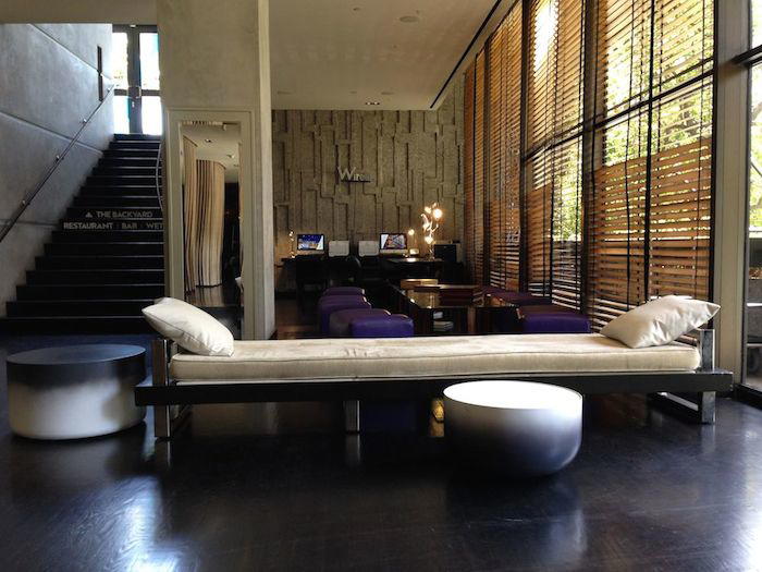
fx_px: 726
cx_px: 381
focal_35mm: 33
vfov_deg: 42.9
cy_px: 286
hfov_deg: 55.4
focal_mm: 4.12
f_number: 2.4
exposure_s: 1/20
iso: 64
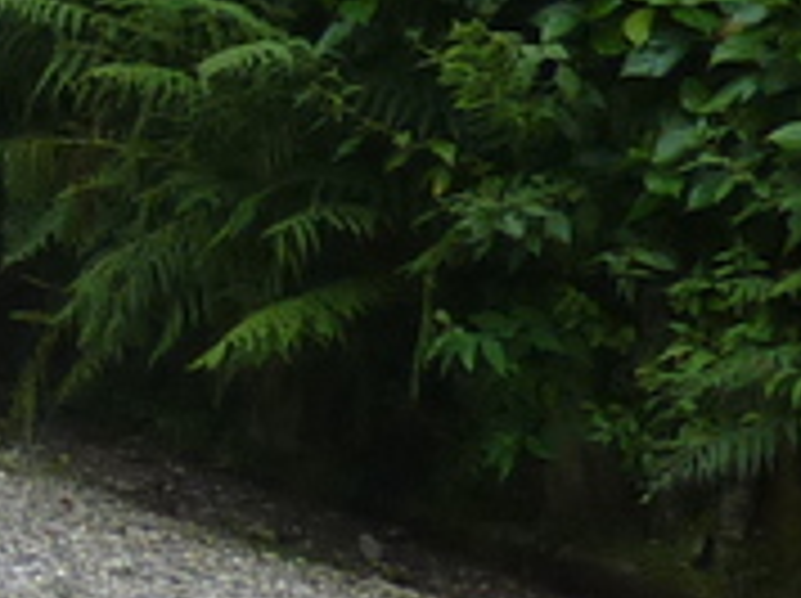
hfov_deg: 9.4
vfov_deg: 7.9
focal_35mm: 169
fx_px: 3905
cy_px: -1021
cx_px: -1539
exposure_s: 1/200
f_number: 4
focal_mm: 4.1
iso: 80
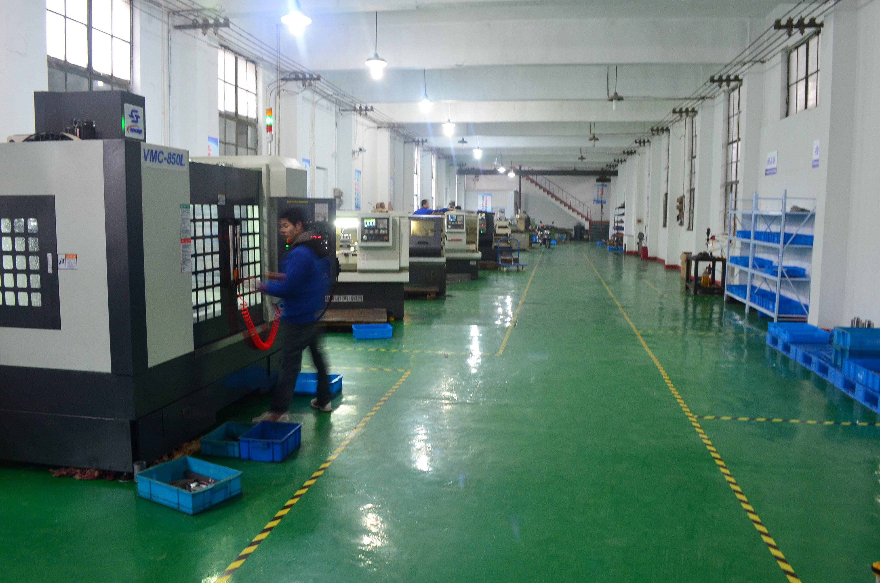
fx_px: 659
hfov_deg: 67.5
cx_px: 440
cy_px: 292
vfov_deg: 47.7
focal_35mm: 27
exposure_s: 1/5
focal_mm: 18
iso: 800
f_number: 8
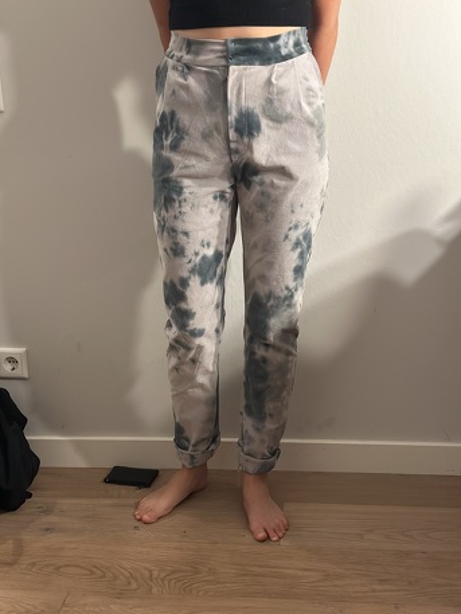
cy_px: 302
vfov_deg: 38.9
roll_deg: +2.1
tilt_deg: -15.6
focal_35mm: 49
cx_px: 227
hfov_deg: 29.7
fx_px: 870
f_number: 1.78
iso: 500
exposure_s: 1/33
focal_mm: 6.86
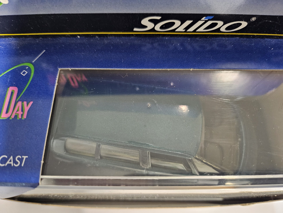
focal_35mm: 24
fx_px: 196
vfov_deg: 56.8
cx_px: 142
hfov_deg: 71.6
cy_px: 106
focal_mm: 5
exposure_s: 1/33.3
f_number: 1.8
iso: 640
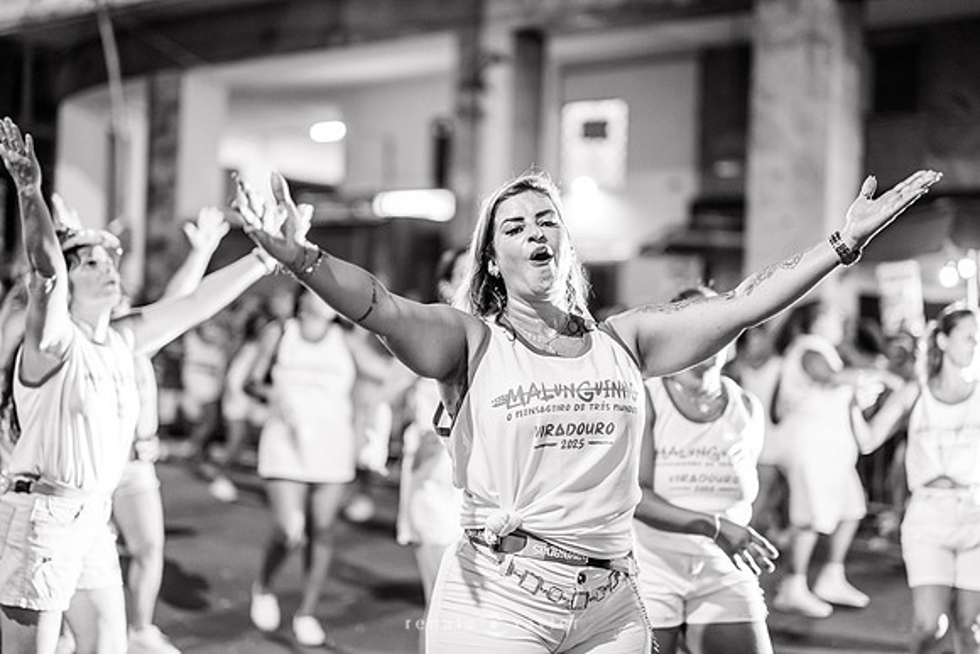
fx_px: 1361
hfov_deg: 39.6
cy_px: 327
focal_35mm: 50
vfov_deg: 27.0
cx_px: 490
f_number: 1.2
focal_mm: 50
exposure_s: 1/320
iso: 2000
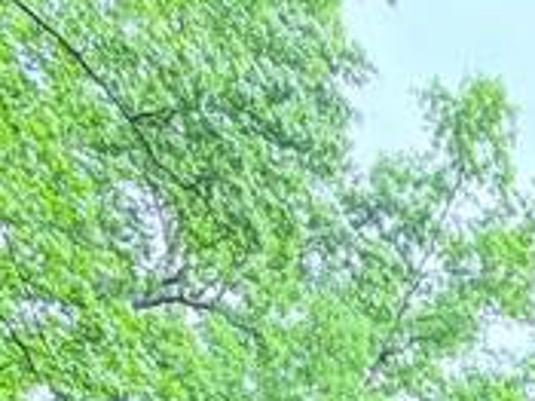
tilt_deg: -4.4
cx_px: 868
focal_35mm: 82
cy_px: 1151
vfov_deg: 11.6
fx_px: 1266
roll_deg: -0.5
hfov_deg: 19.7
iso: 80
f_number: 2.2
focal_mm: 2.22
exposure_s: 1/121
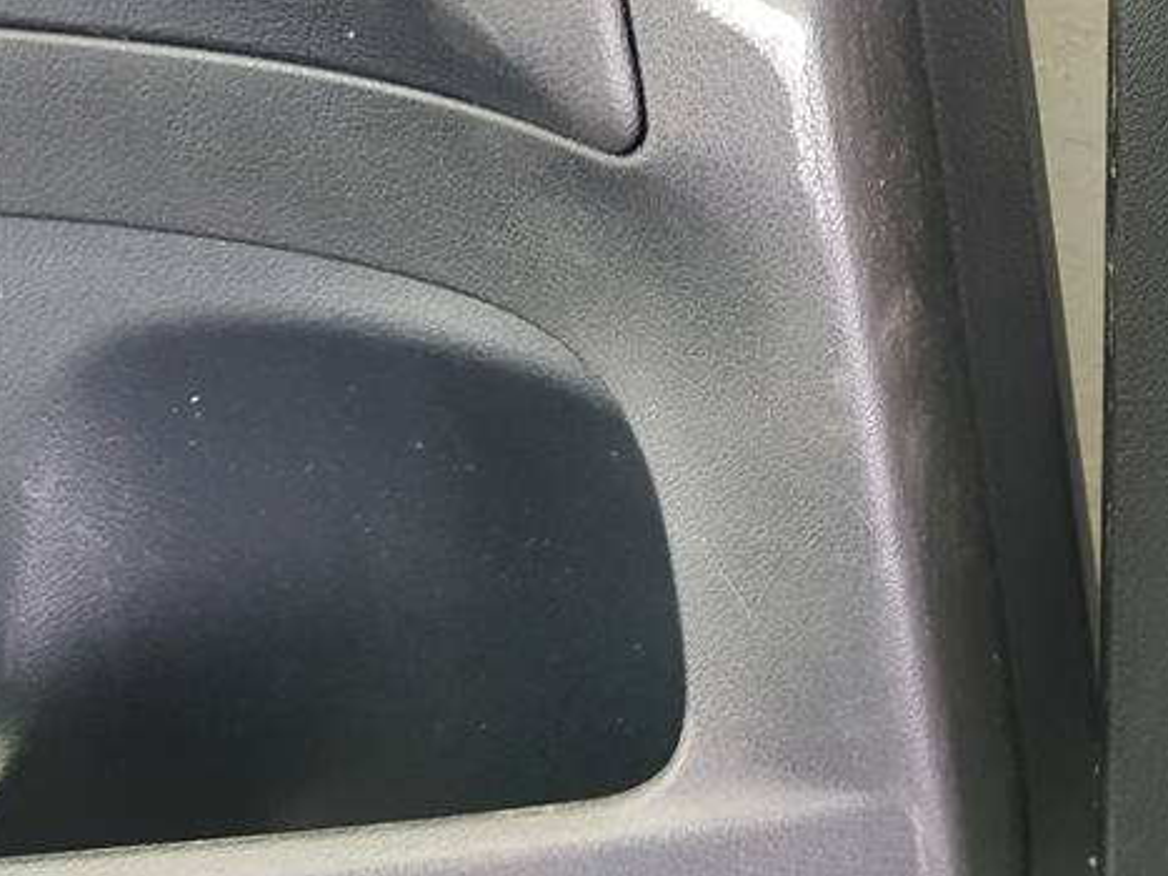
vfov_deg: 24.8
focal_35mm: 57
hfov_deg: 31.1
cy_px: 58
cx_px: 1186
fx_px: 1923
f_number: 1.7
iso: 250
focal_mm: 4.2
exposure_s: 1/33
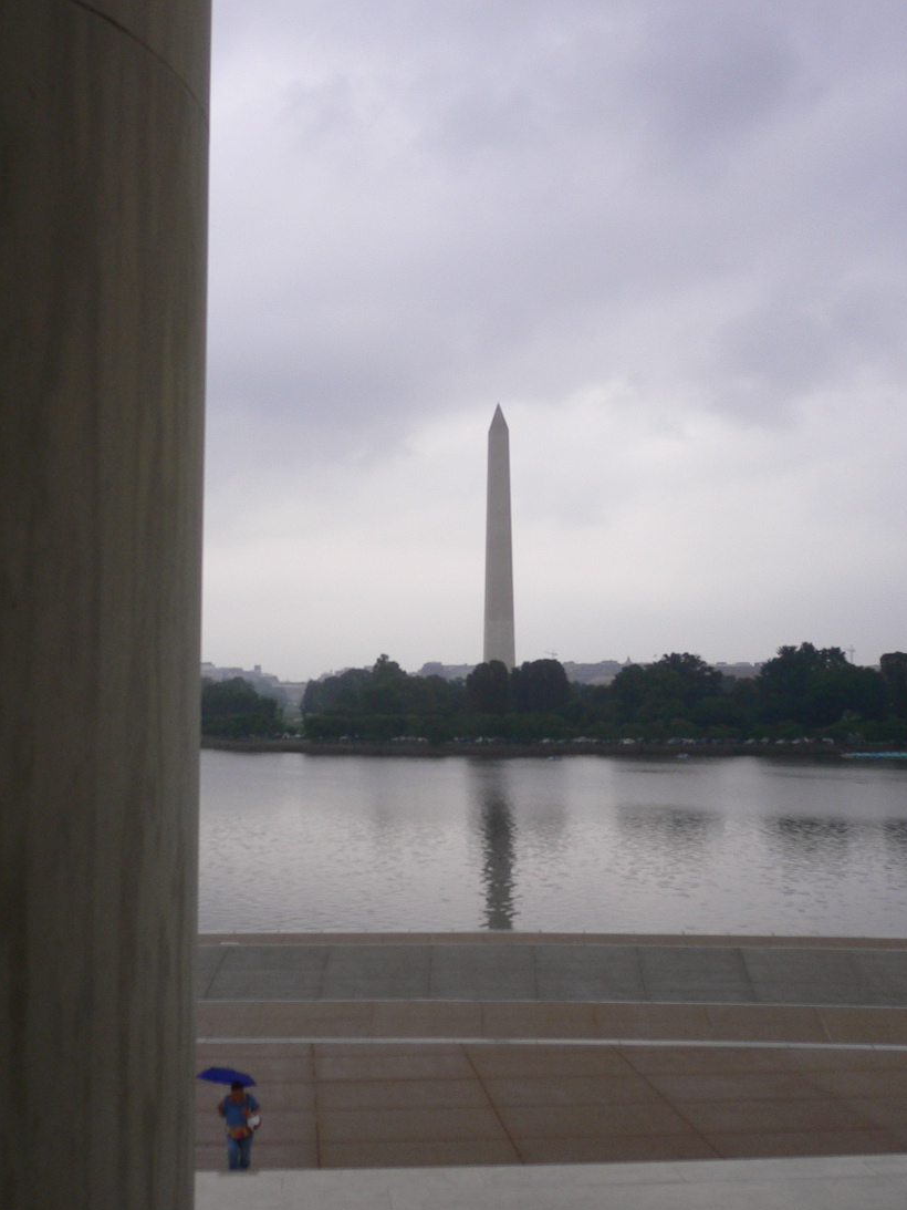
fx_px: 1677
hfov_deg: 30.3
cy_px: 530
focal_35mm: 48
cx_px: 440
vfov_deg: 39.6
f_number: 3.1
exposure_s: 1/320
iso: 80
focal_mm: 6.8
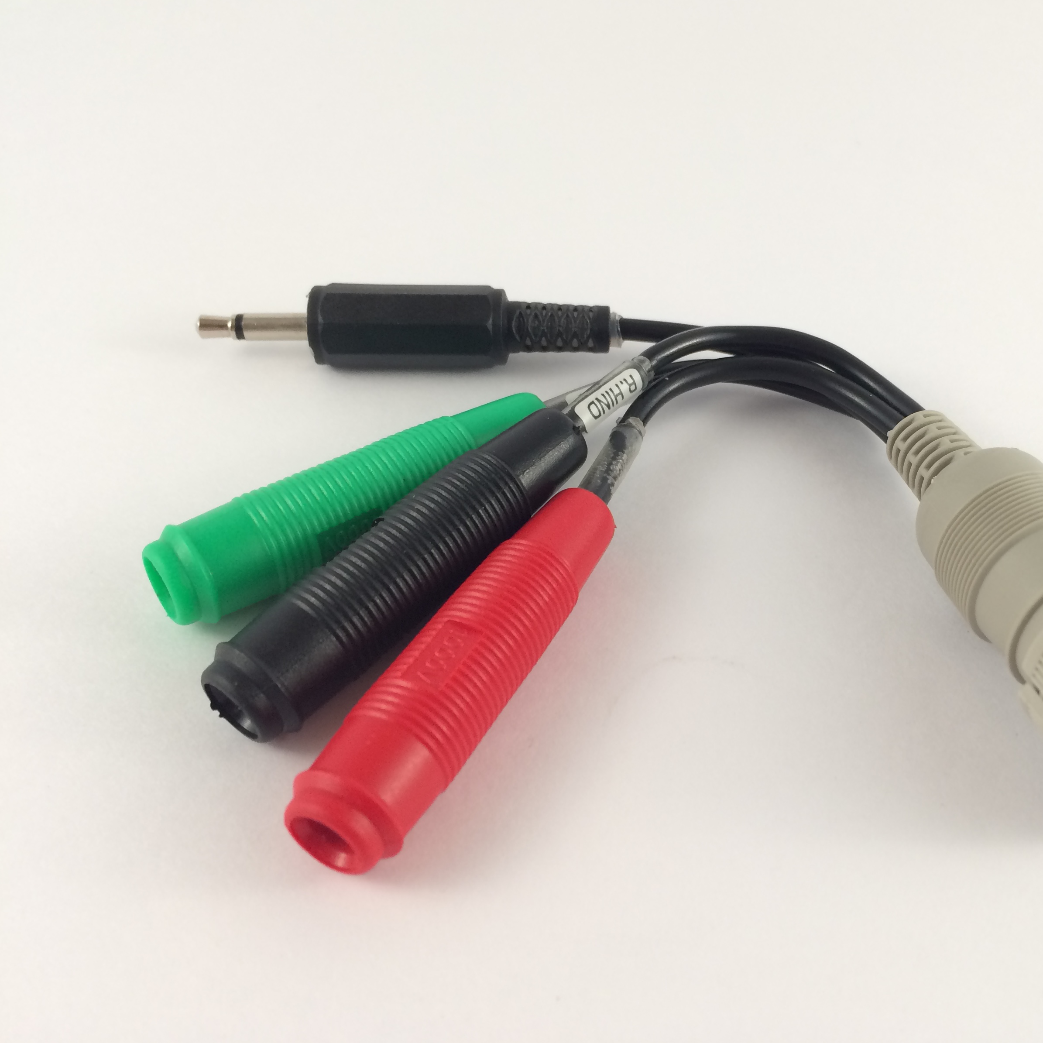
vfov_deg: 47.2
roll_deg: -3.8
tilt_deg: -43.5
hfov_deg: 46.4
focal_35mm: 35
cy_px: 525
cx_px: 702
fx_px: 1193
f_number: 2.2
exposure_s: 1/33
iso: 40
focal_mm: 4.15
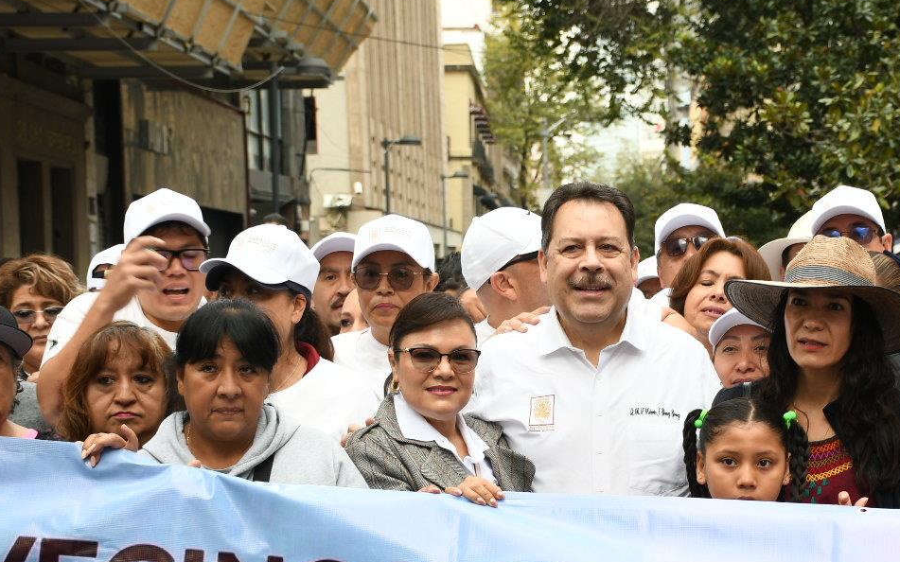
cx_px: 636
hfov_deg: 20.9
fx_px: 2428
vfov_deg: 13.2
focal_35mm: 99
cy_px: 406
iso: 200
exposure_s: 1/125
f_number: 5.6
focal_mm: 38
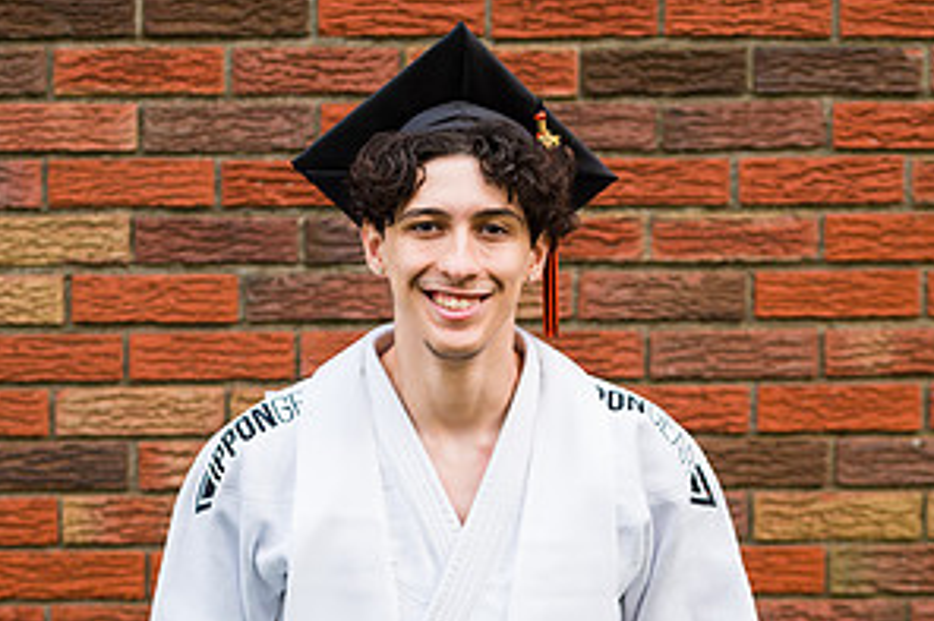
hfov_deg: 13.3
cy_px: 558
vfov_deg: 8.8
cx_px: 465
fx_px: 4019
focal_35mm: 155
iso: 200
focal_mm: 102
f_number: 3.2
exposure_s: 1/640
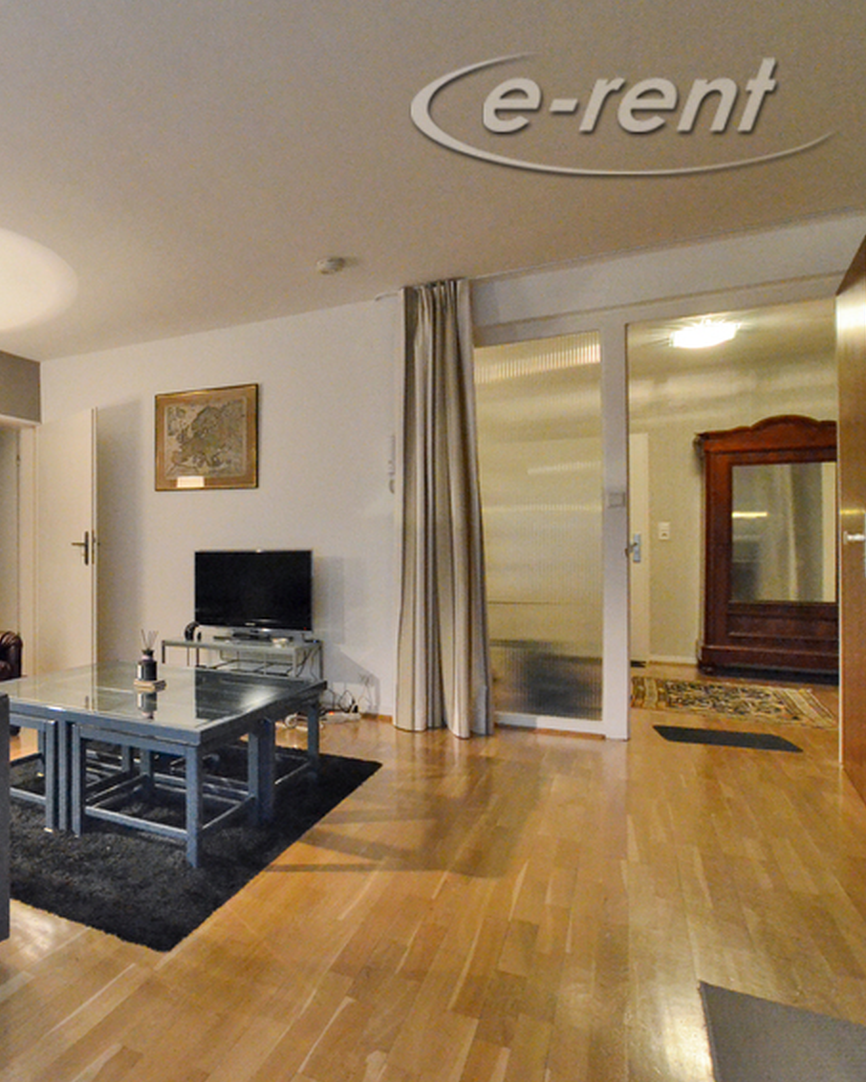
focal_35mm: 22
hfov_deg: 53.9
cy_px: 529
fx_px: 705
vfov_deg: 75.0
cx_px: 65
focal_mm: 10
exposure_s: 1/30
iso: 5000
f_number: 3.5
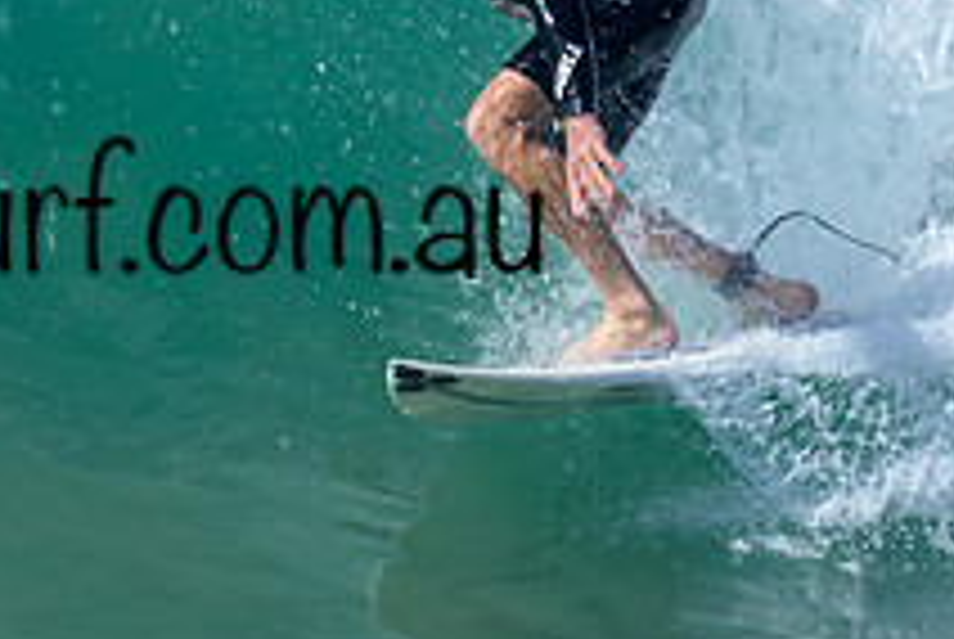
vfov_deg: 0.5
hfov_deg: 0.7
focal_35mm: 3003
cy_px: 42
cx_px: 264
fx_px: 79689
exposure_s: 1/2000
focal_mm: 800
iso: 280
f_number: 6.3
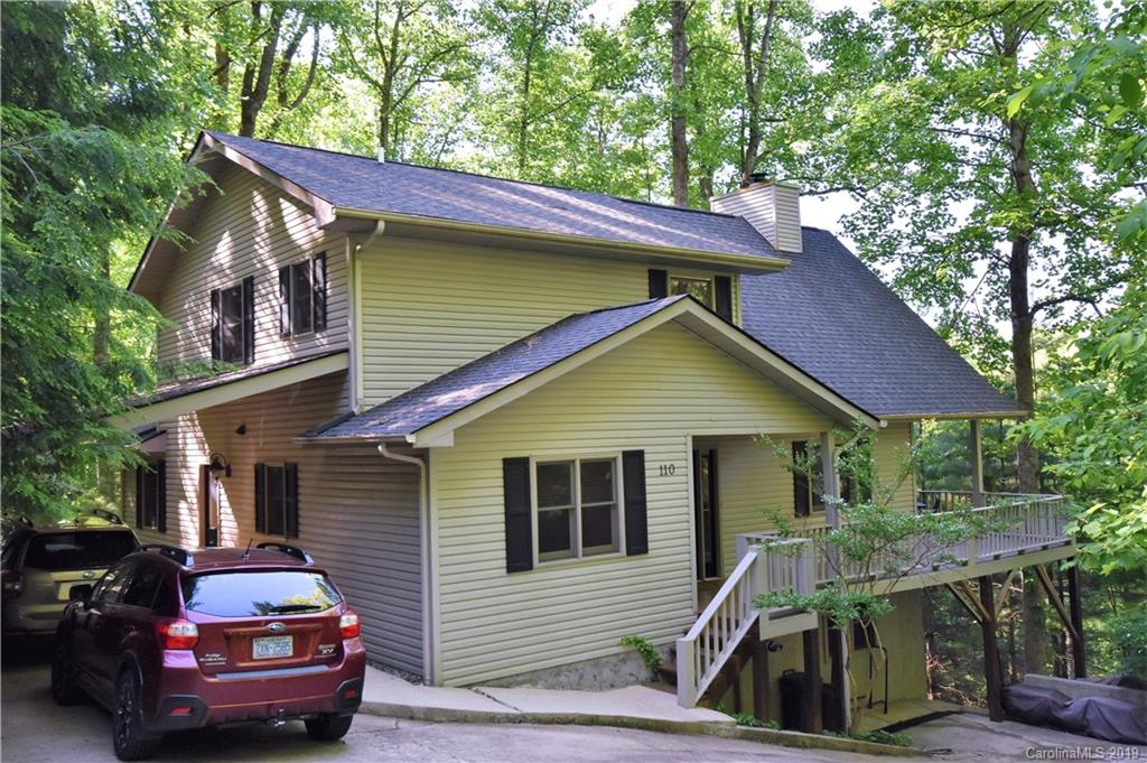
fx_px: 955
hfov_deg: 62.0
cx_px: 574
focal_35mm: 30
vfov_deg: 43.5
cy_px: 382
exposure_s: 1/60
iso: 1000
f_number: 5.6
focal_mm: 20
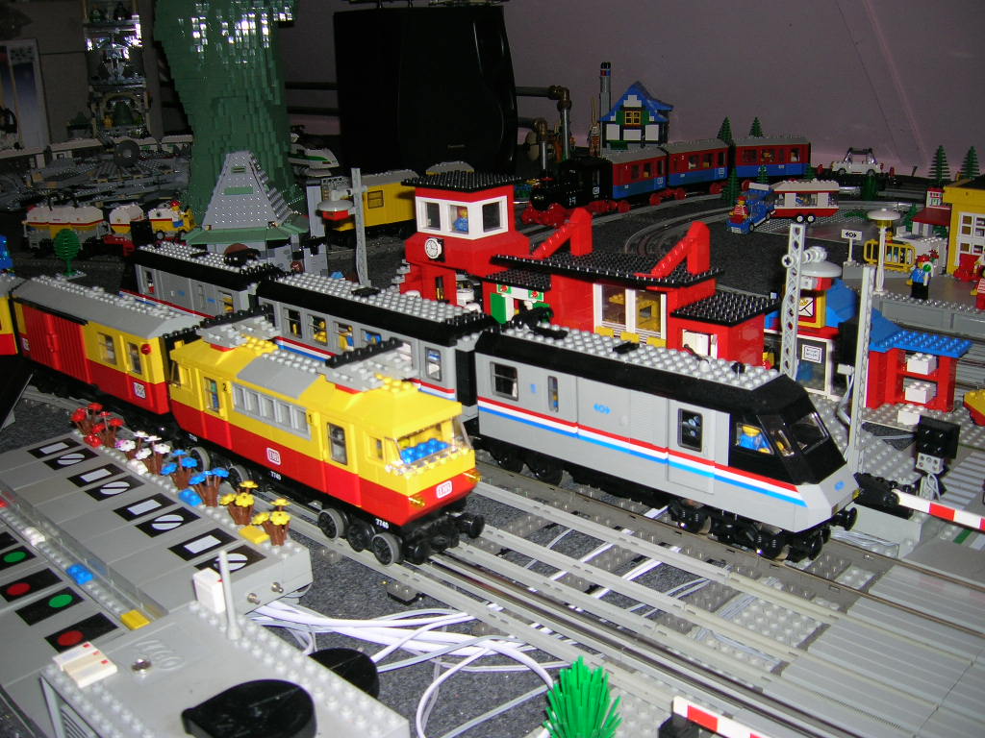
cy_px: 369
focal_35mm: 34
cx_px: 492
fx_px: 967
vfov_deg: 41.8
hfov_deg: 54.0
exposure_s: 1/60.1
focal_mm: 5.7
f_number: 2.9
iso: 50
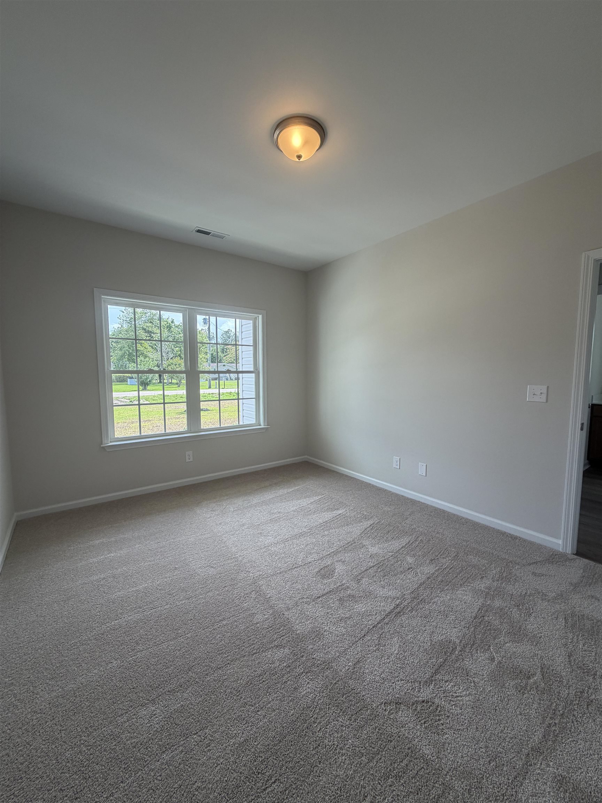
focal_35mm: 14
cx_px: 301
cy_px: 402
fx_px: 325
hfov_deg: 85.7
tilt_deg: -4.6
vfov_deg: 102.1
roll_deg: -0.4
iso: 50
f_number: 2.2
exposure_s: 1/122
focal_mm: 2.22
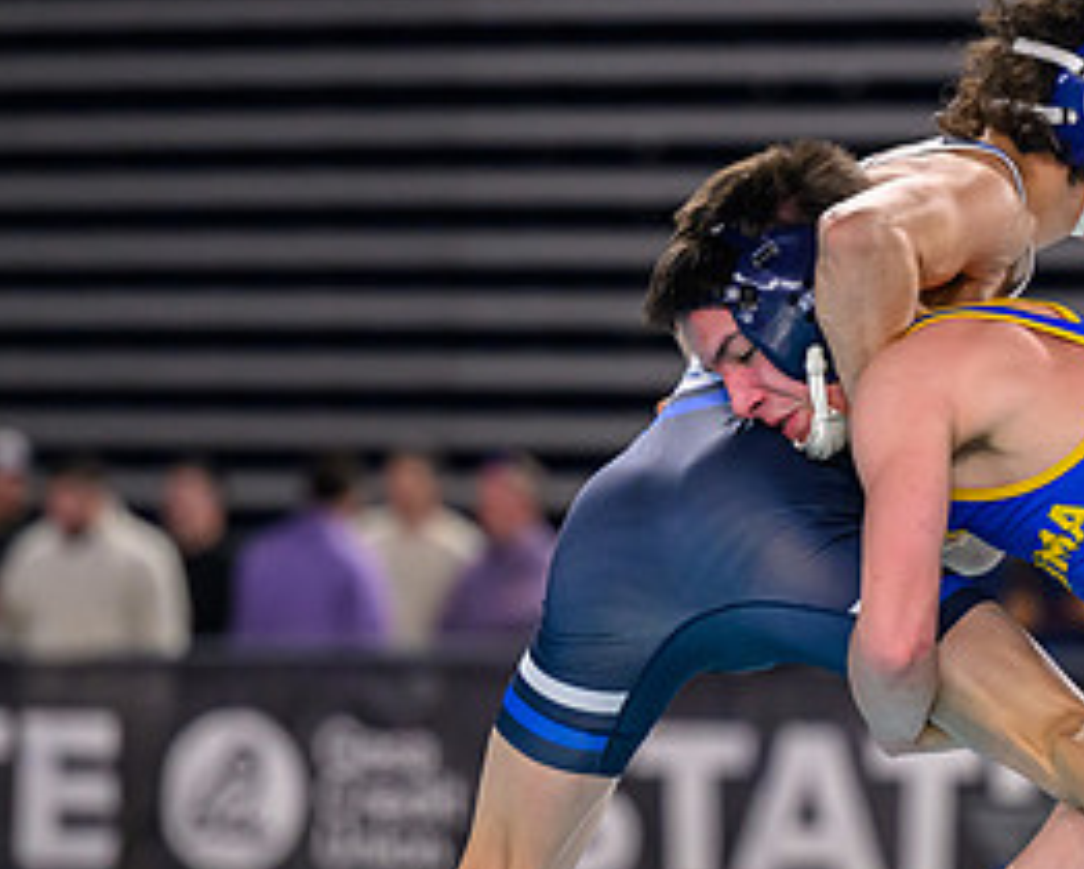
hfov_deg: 6.8
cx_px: 893
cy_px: 672
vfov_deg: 5.5
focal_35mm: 282
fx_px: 9054
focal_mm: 125
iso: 2500
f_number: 2.8
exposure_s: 1/800
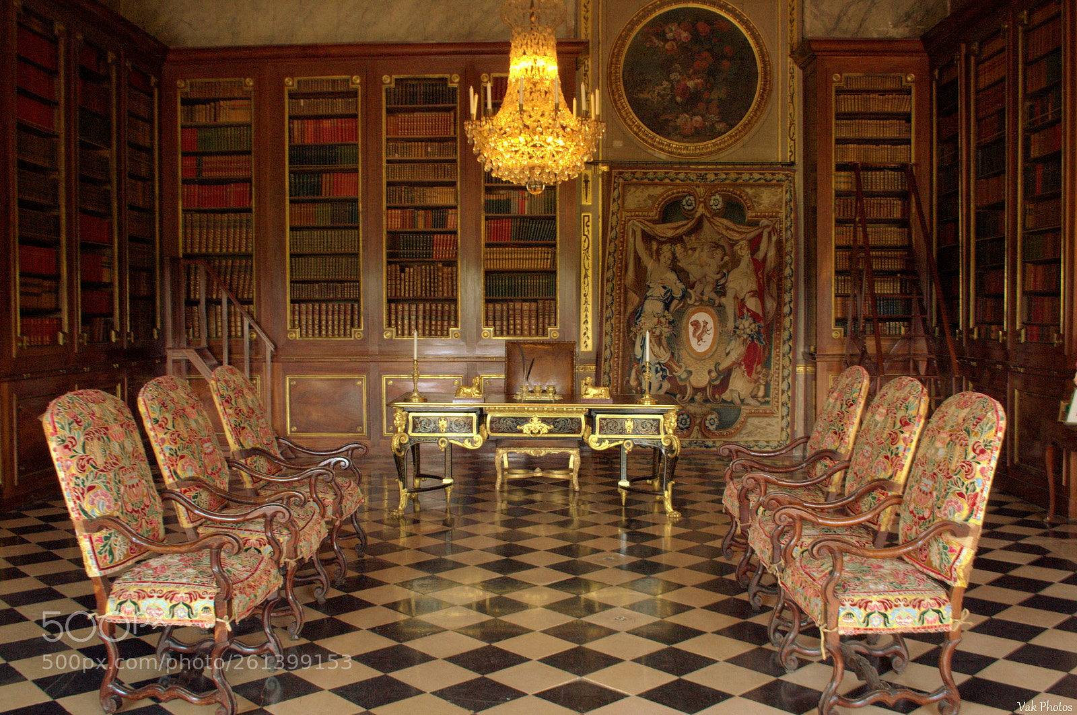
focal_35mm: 33
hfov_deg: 57.3
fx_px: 986
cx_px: 538
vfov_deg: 39.9
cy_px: 358
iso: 640
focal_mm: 22
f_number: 6.3
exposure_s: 1/15
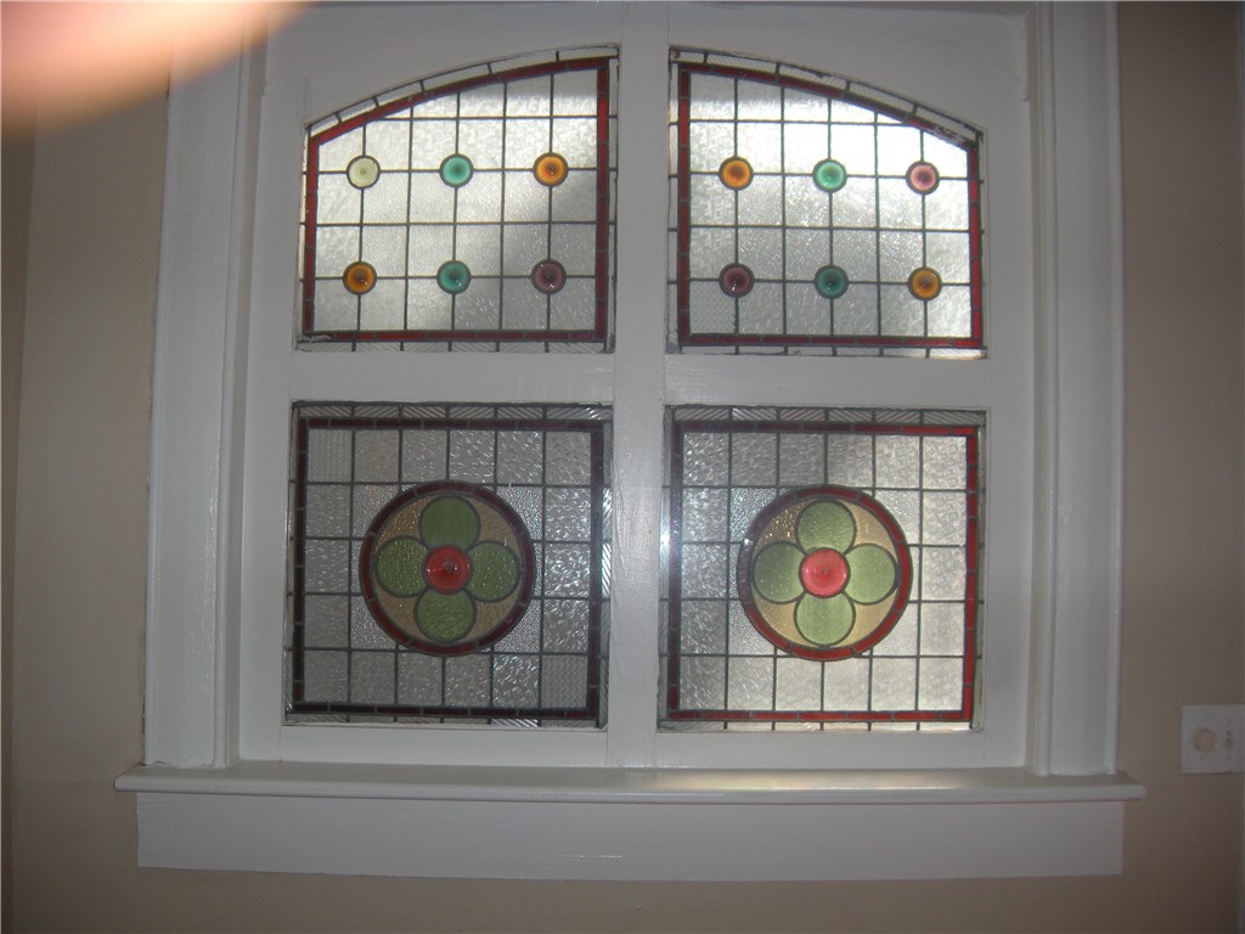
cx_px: 622
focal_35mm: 35
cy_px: 467
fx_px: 1259
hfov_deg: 52.6
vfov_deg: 40.7
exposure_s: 1/158
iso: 64
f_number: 3.8
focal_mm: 5.9
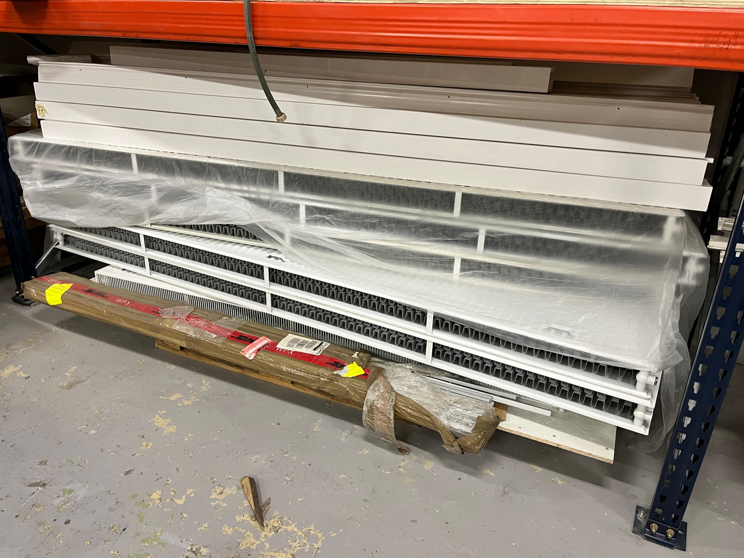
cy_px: 279
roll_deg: -1.9
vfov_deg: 53.0
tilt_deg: -24.0
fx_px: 559
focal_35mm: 26
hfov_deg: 67.3
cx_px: 372
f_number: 1.6
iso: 125
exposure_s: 1/50
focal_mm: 5.1
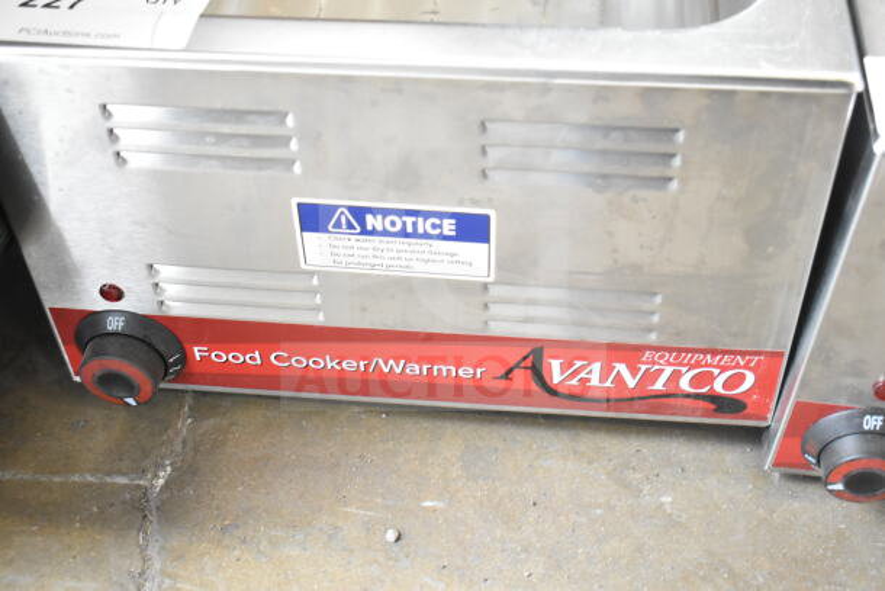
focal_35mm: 51
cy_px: 296
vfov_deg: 26.5
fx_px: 1254
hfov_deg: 38.9
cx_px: 442
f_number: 4.5
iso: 2200
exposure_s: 1/50
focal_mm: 34
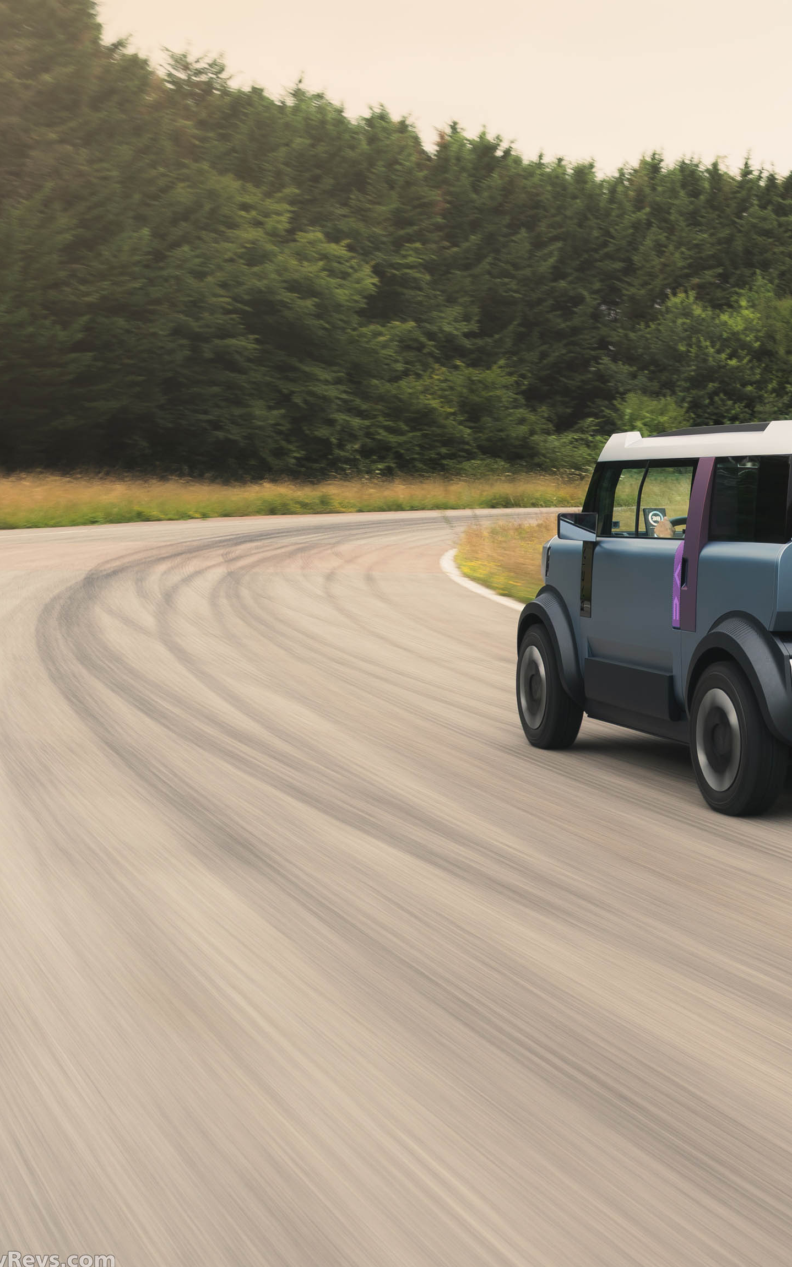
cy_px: 638
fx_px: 2037
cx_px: 836
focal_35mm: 59
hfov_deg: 21.1
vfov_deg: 34.5
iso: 200
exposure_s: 1/20
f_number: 11
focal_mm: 38
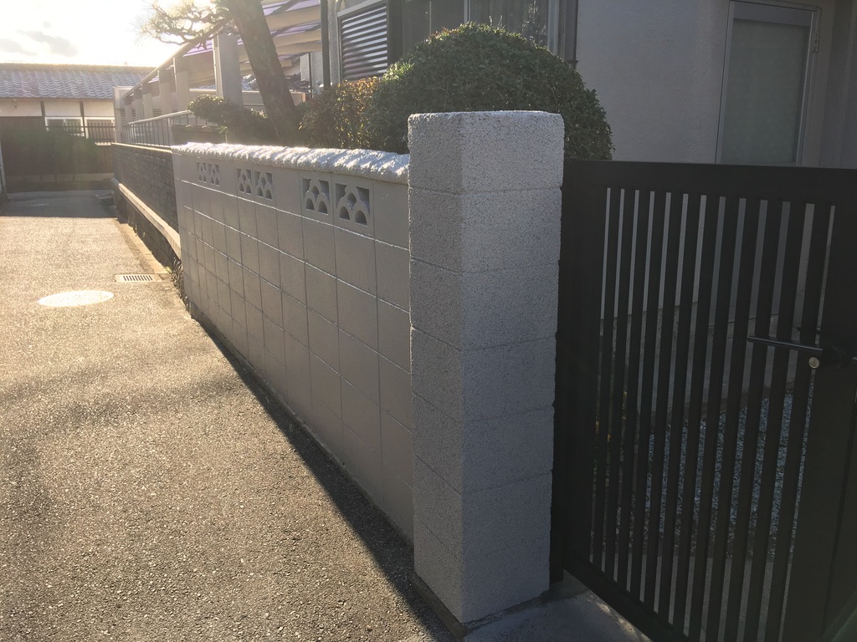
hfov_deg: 61.7
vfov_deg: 48.2
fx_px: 718
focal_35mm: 29
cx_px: 428
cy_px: 321
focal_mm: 4.15
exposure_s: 1/425
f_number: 2.2
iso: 25
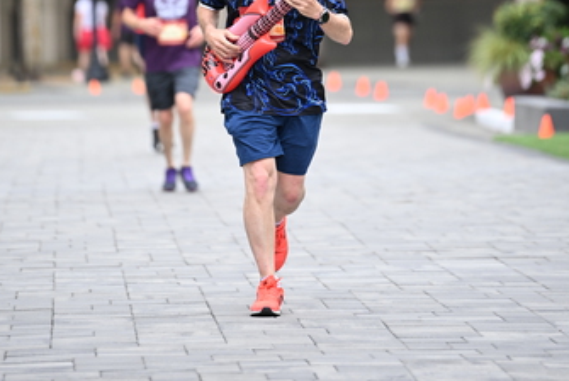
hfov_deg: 6.3
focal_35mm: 328
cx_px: 262
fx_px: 5189
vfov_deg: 4.2
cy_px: -44
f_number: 2.8
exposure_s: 1/1600
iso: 640
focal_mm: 200
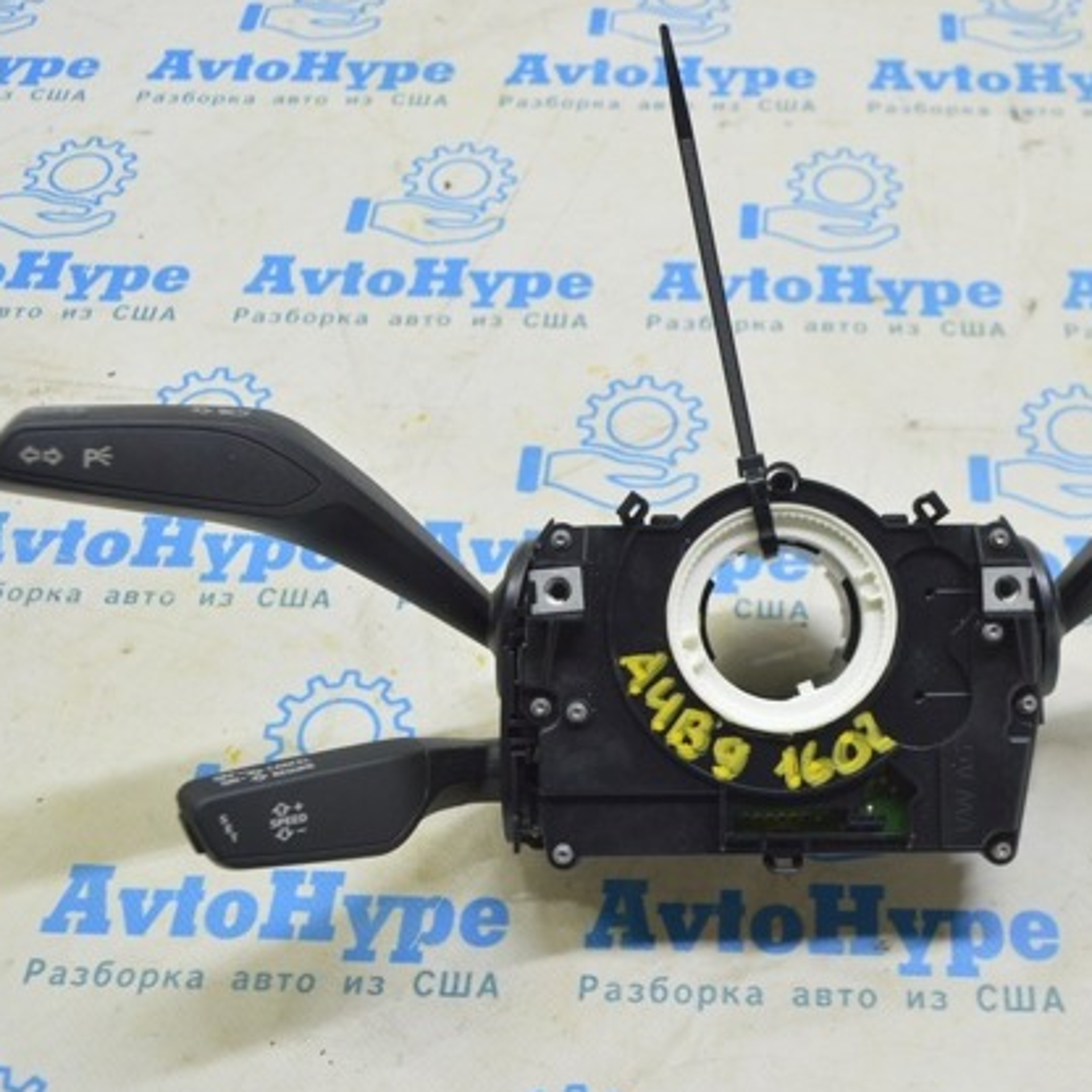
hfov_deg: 35.7
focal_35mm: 47
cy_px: 545
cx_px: 724
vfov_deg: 36.1
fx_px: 1677
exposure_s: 1/20
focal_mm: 24
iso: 400
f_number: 5.6
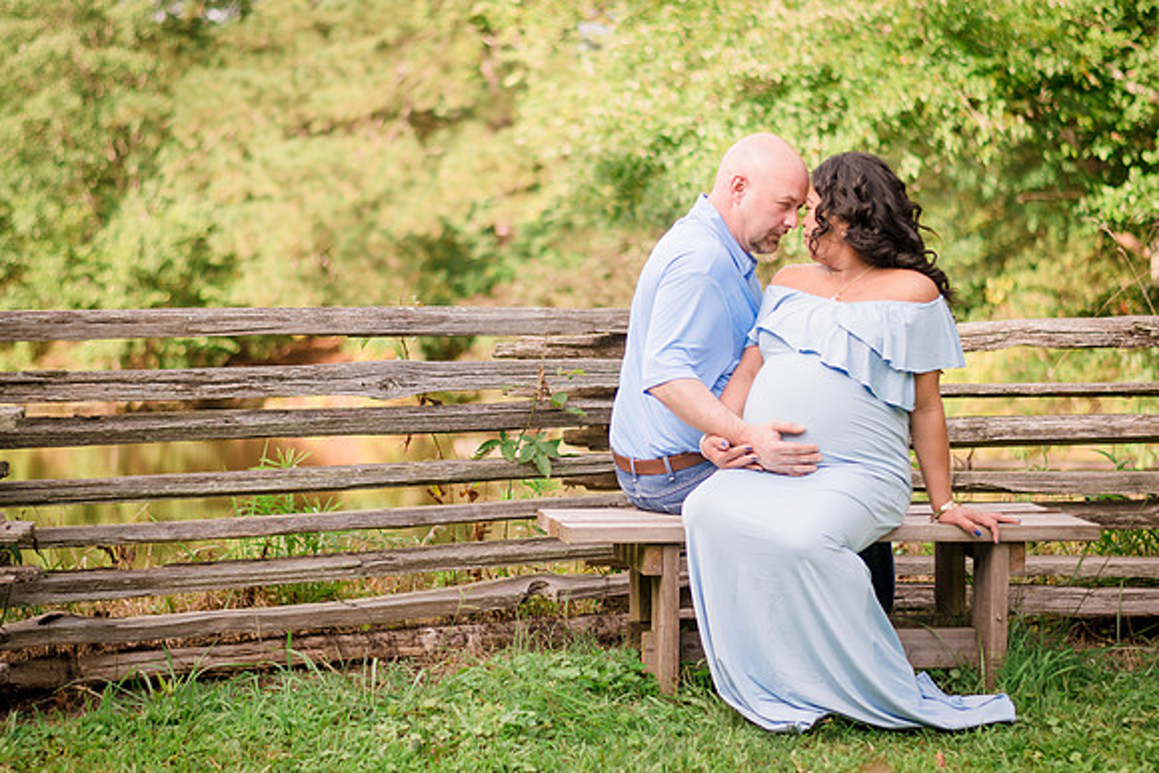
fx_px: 2415
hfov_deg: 27.0
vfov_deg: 18.2
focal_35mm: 75
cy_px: 386
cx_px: 580
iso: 160
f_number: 1.8
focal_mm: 50
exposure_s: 1/4000
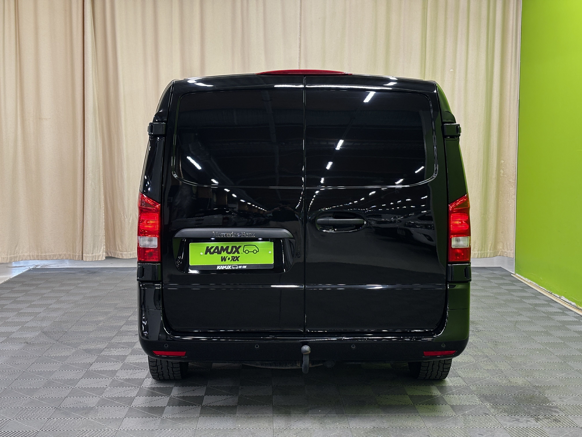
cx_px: 291
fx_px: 874
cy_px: 218
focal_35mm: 52
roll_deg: +0.0
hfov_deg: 36.8
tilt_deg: -4.5
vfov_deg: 28.0
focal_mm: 5.96
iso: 80
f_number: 1.6
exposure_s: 1/50
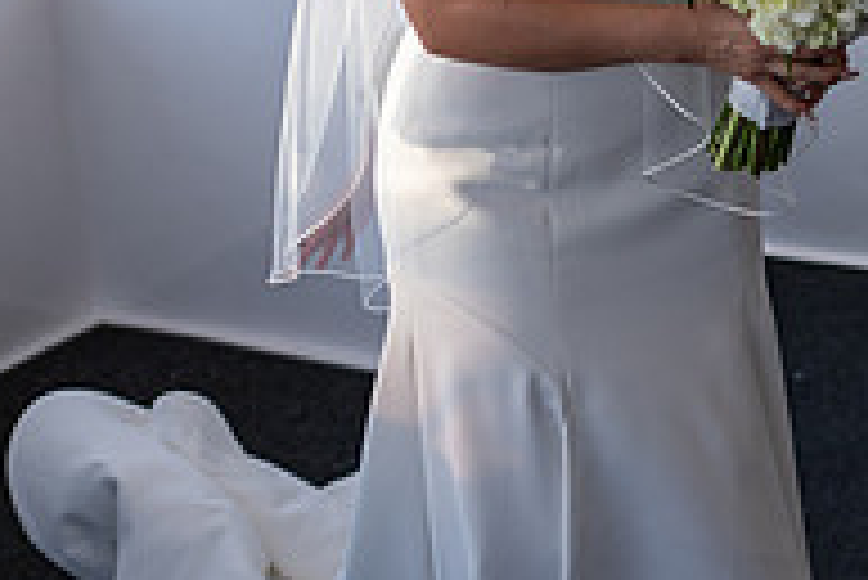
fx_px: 1737
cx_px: 774
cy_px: -128
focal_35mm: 72
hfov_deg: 27.1
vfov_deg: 18.0
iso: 125
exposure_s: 1/1250
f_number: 1.4
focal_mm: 24
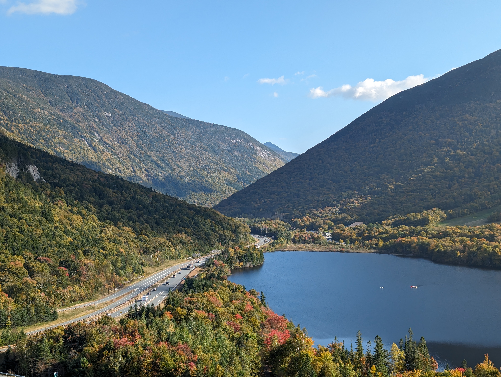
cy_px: 188
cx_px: 250
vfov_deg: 30.3
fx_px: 696
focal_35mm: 48
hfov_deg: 39.6
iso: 46
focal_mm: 6.81
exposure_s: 1/1186
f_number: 1.85
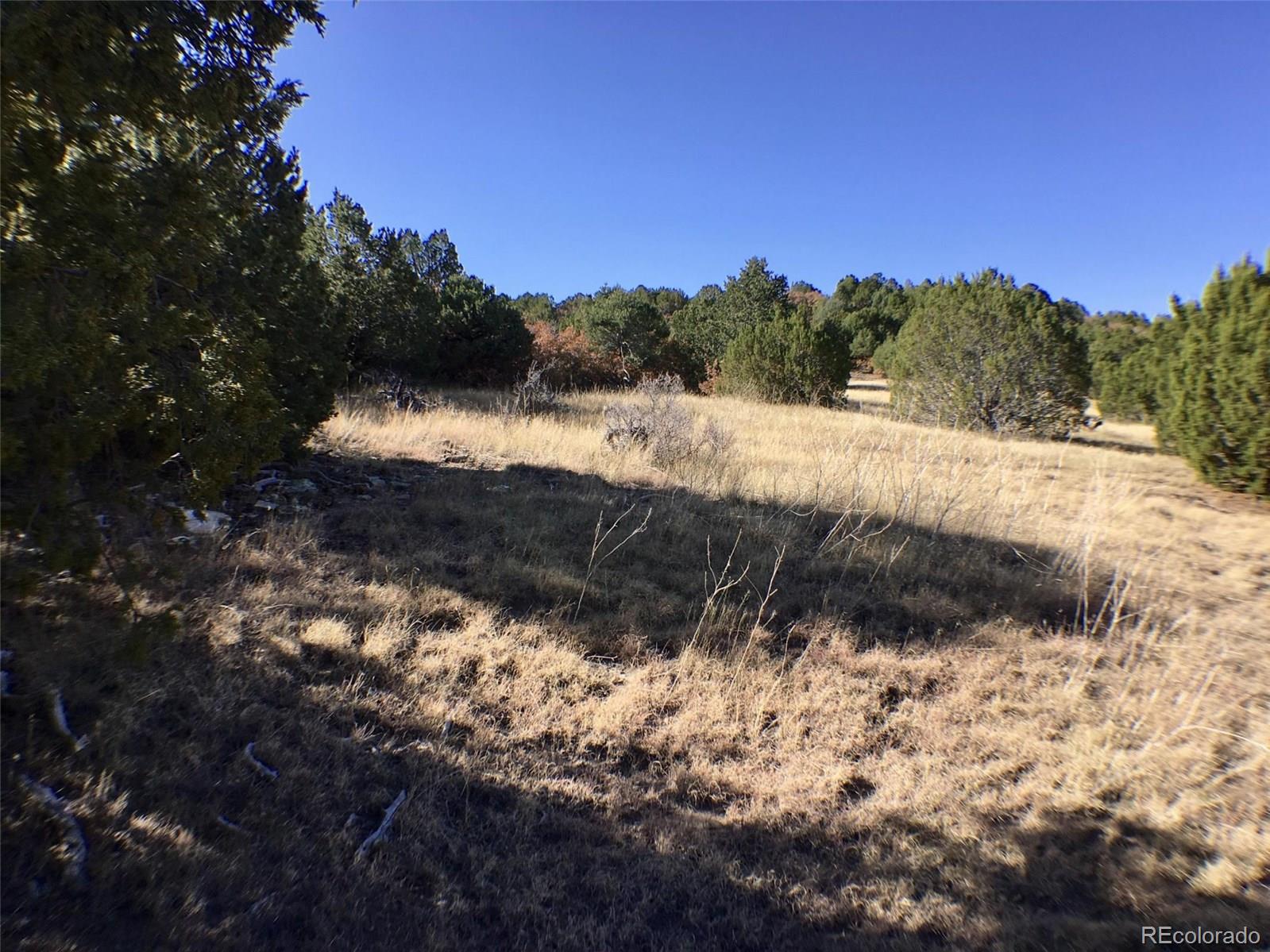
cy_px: 476
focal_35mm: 29
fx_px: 1064
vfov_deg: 48.2
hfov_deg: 61.7
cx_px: 635
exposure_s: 1/610
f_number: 2.2
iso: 25
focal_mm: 4.15
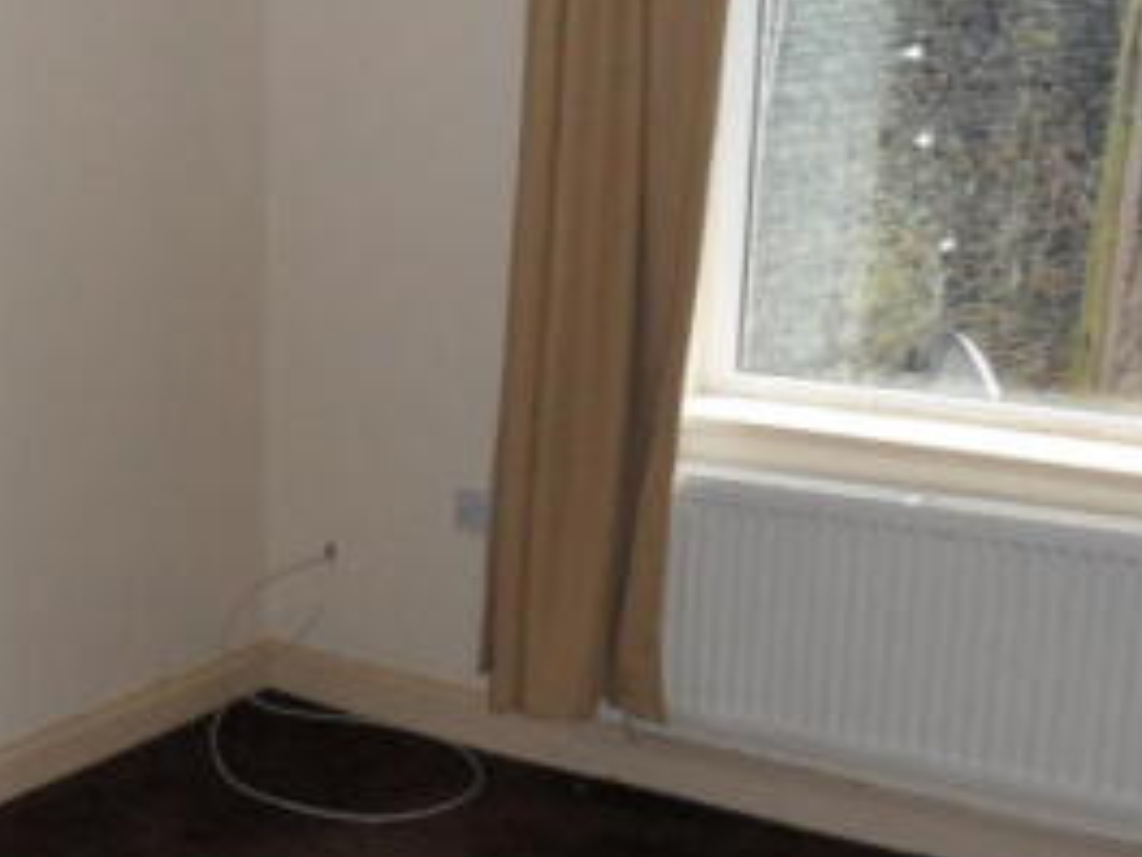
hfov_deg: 35.3
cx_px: 270
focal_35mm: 53
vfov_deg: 27.5
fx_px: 1748
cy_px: 517
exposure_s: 1/30
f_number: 3.2
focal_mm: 3.9
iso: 200
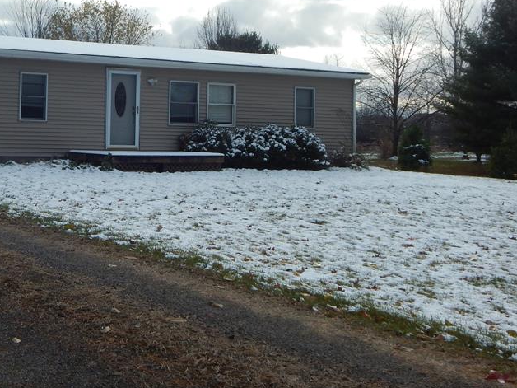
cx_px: 114
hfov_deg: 30.5
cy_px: 93
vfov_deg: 23.4
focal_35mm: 62
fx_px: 926
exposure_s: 1/1000
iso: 125
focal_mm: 6.8
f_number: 3.4
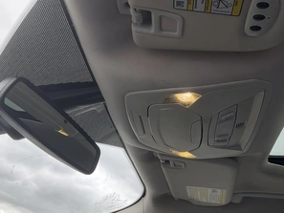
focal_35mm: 39
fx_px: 320
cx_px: 164
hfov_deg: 47.7
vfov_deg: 36.7
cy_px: 125
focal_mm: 3
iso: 25
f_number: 1.8
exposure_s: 1/283
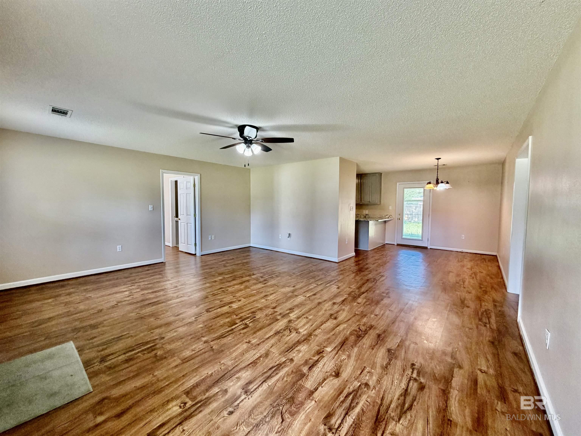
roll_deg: +0.5
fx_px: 235
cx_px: 290
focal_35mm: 14
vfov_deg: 85.7
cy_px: 218
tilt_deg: -2.3
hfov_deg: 102.1
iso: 250
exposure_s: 1/60
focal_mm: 2.22
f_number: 2.2
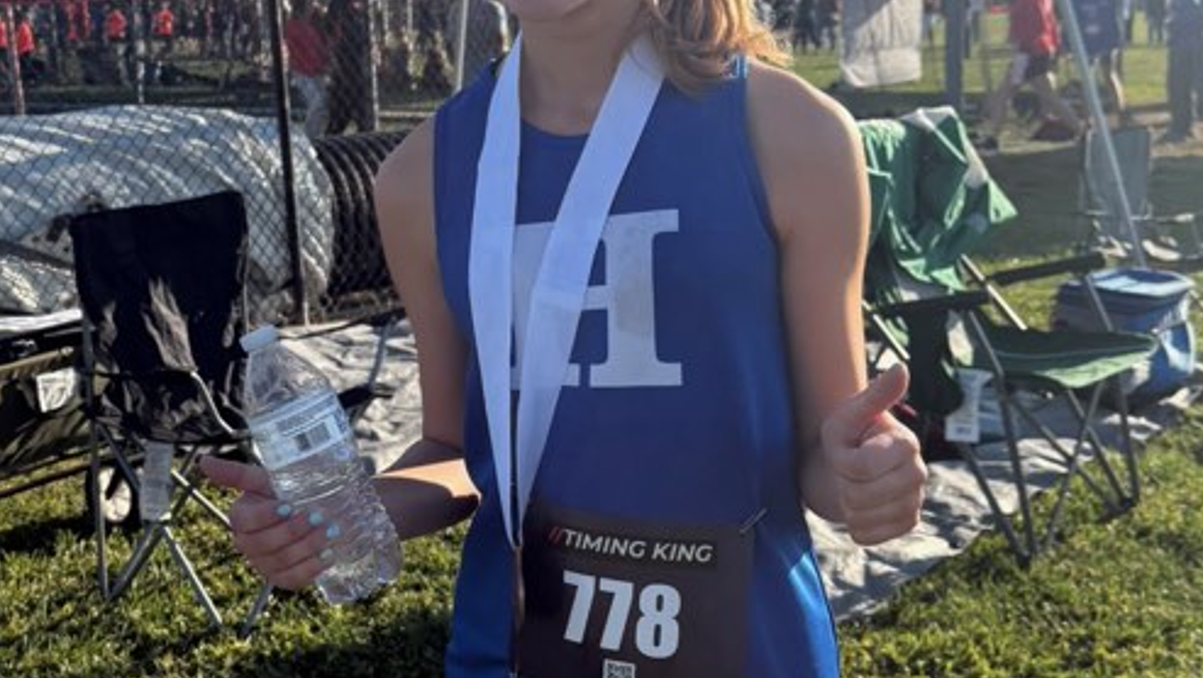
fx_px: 1692
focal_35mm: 53
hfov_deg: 39.1
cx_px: 539
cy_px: 244
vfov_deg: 22.6
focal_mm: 6.76
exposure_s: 1/4975
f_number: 1.78
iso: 100
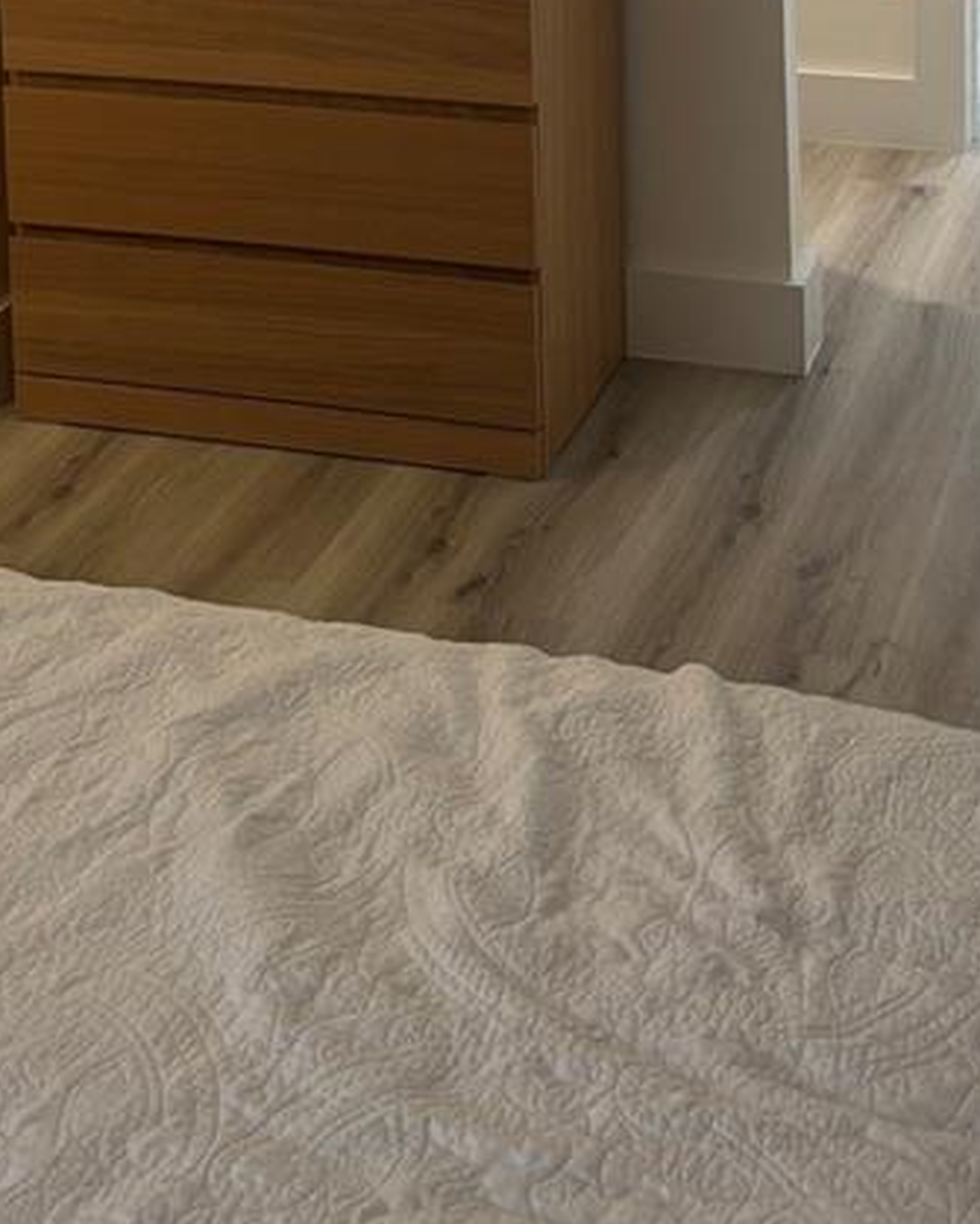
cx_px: 367
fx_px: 2645
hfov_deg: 21.0
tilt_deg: -7.7
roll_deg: +2.1
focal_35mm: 73
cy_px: -203
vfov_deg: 24.0
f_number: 1.6
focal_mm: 5.96
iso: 80
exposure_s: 1/60
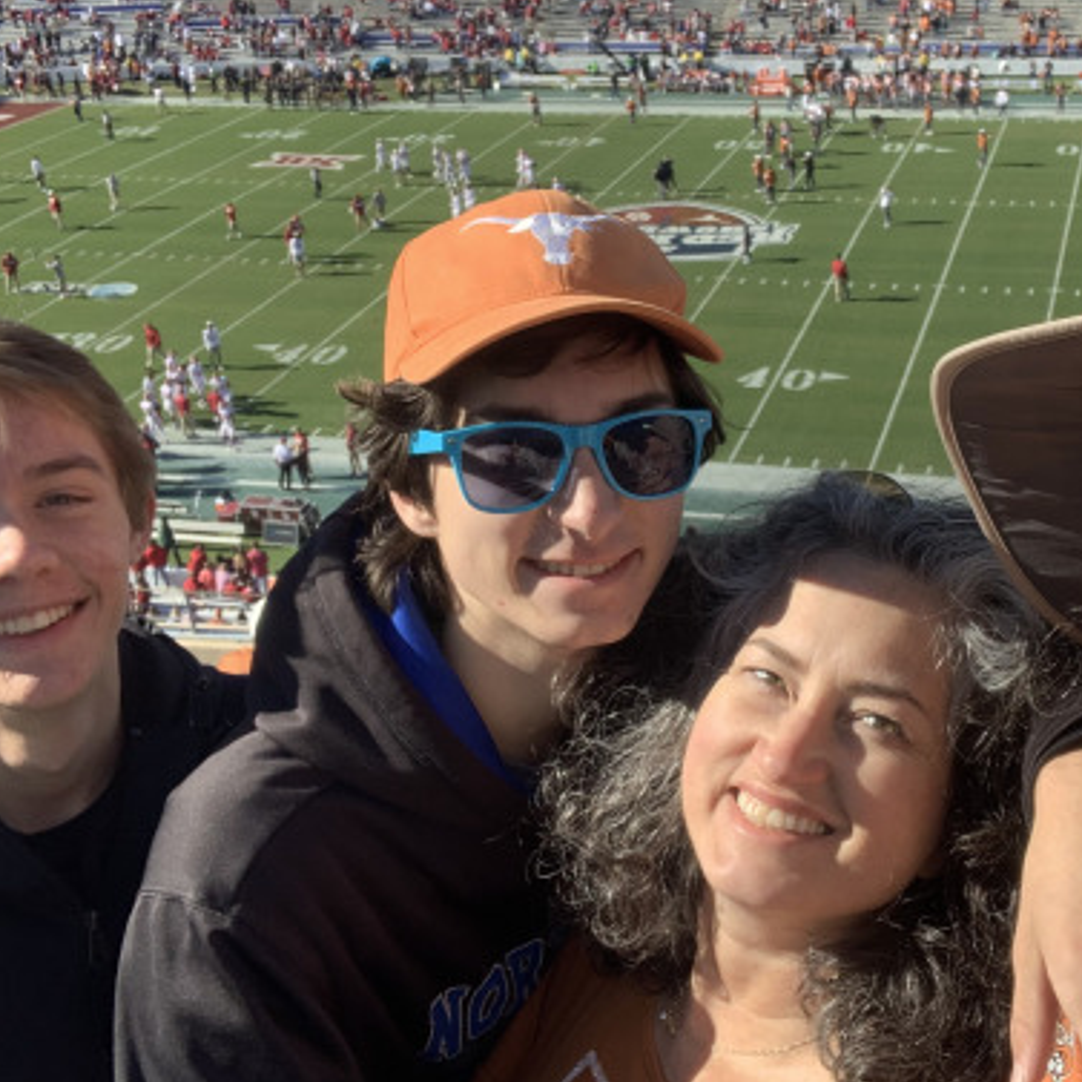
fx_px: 1697
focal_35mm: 48
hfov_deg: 35.1
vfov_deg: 35.3
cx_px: 712
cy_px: 468
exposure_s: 1/759
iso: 16
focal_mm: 2.87
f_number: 2.2
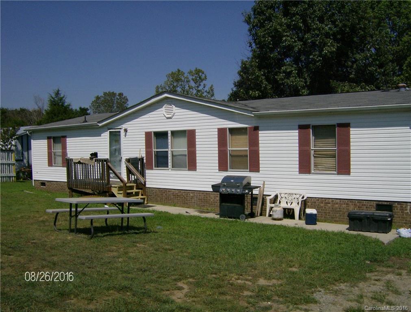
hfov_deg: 51.1
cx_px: 206
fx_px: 429
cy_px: 156
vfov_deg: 40.0
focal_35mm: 36
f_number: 4.7
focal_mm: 6
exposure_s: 1/2000
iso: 100
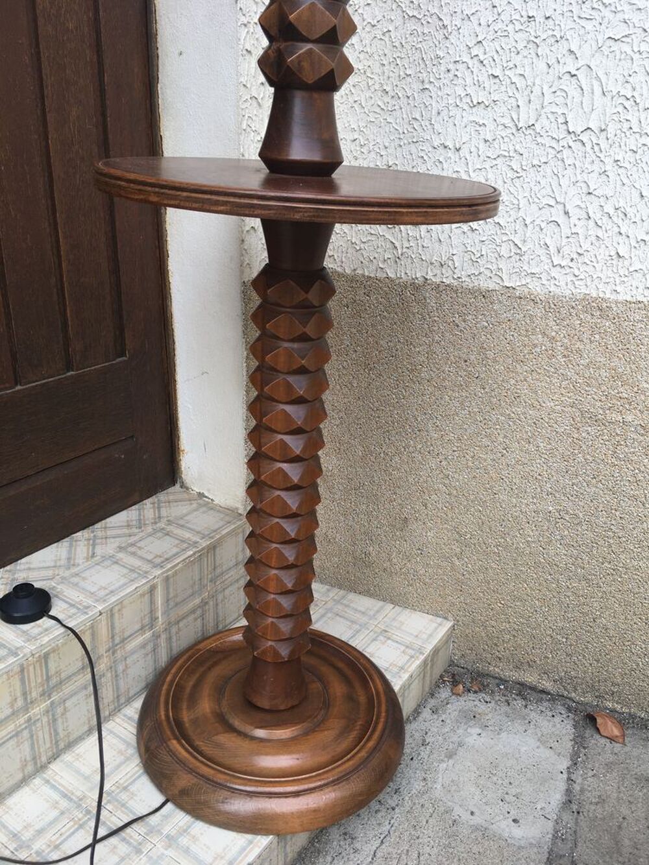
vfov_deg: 61.7
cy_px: 432
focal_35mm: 29
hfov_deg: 48.2
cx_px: 324
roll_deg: -1.3
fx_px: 725
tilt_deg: -20.6
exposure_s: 1/222
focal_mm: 4.15
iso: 25
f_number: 2.2
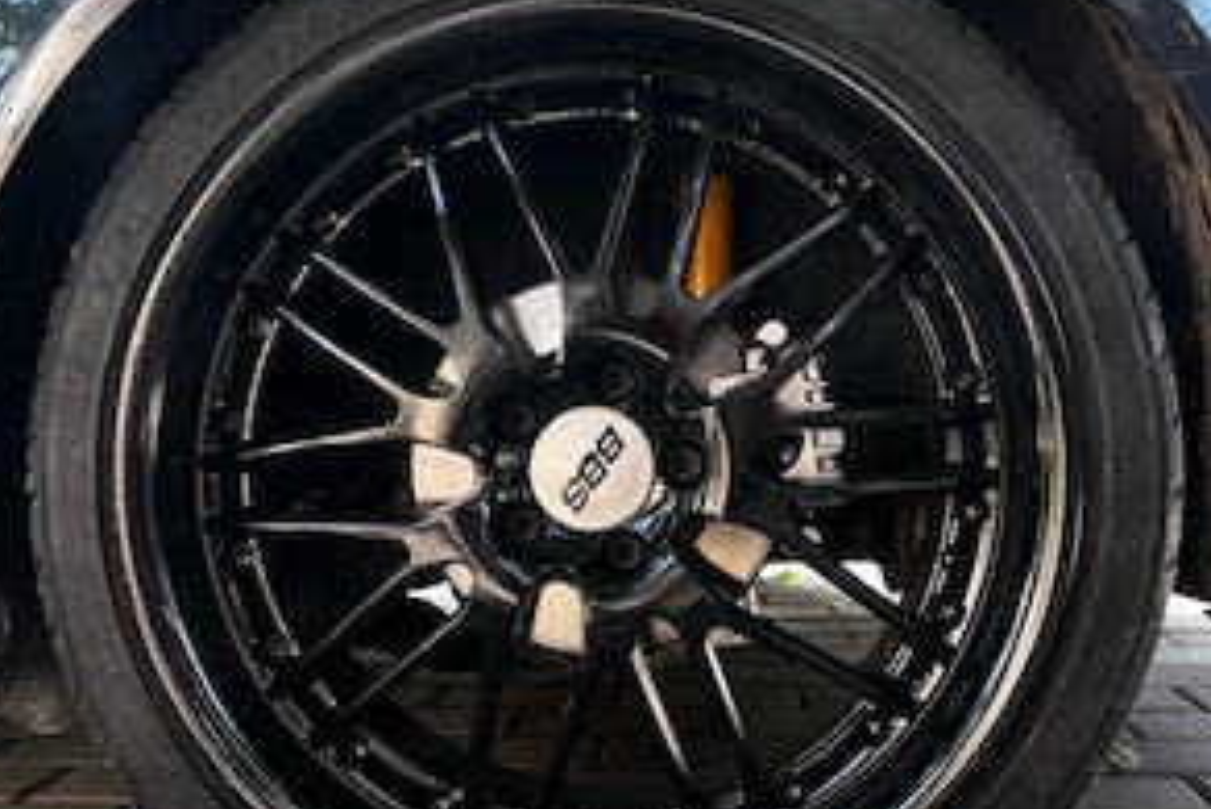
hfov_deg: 51.9
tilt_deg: -0.7
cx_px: 593
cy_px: 407
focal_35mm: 37
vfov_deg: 36.0
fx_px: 1245
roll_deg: +1.9
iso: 64
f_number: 1.6
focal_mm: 5.1
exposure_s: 1/121
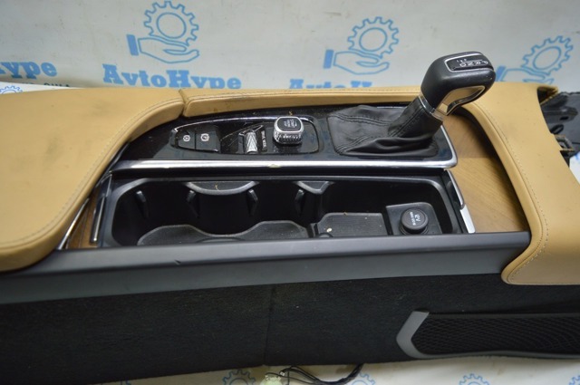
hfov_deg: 67.4
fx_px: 434
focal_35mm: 27
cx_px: 290
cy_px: 192
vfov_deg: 47.8
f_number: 3.5
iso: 400
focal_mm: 18
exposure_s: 1/40
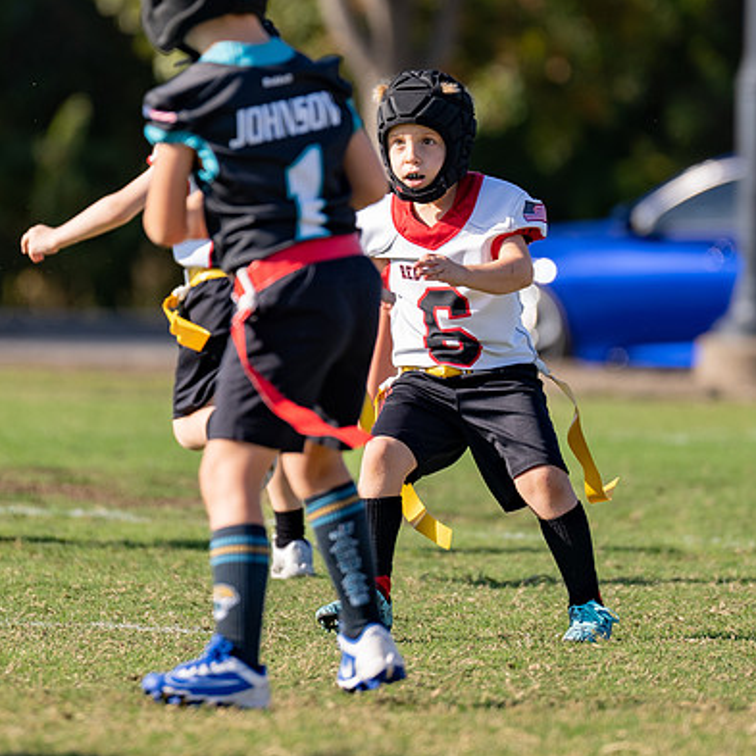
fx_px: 12256
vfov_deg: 3.5
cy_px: 211
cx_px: 351
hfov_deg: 3.5
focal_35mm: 496
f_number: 2.8
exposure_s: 1/1250
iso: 100
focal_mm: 200
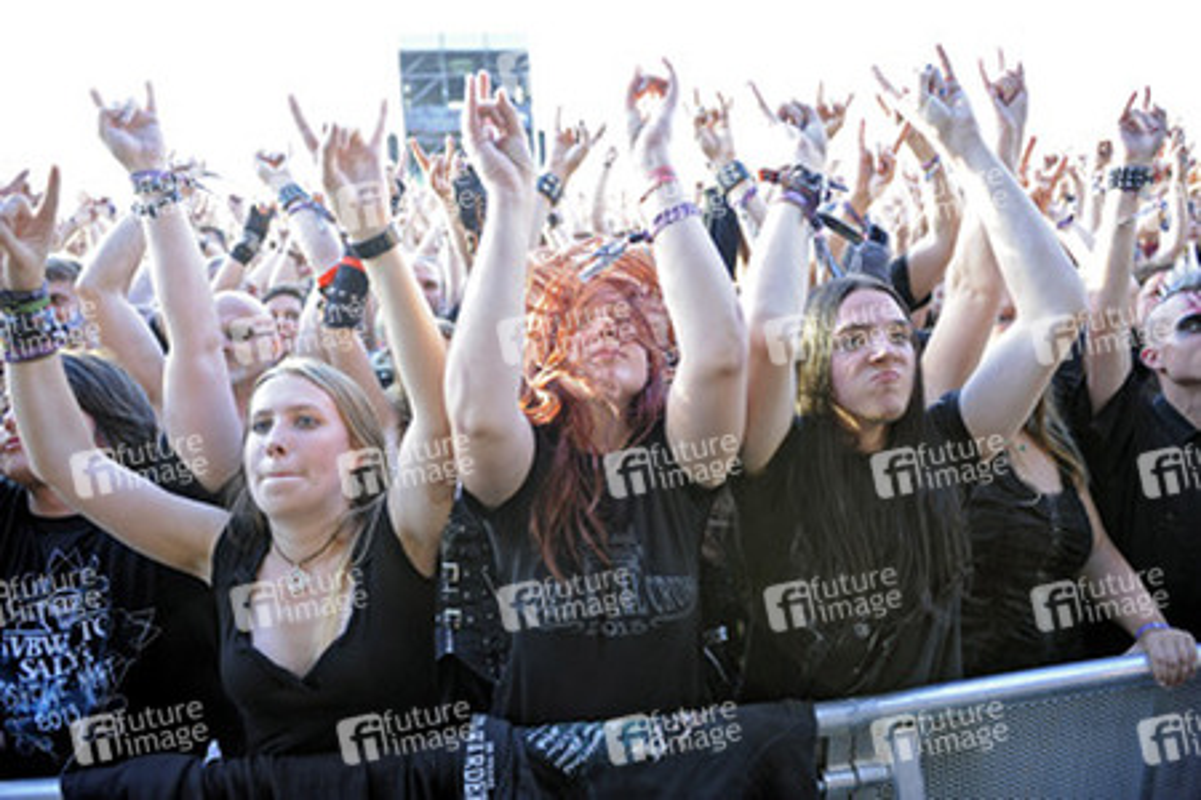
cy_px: 400
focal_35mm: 24
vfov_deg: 53.1
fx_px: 801
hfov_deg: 73.7
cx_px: 600
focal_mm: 24
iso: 1250
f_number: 2.8
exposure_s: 1/320
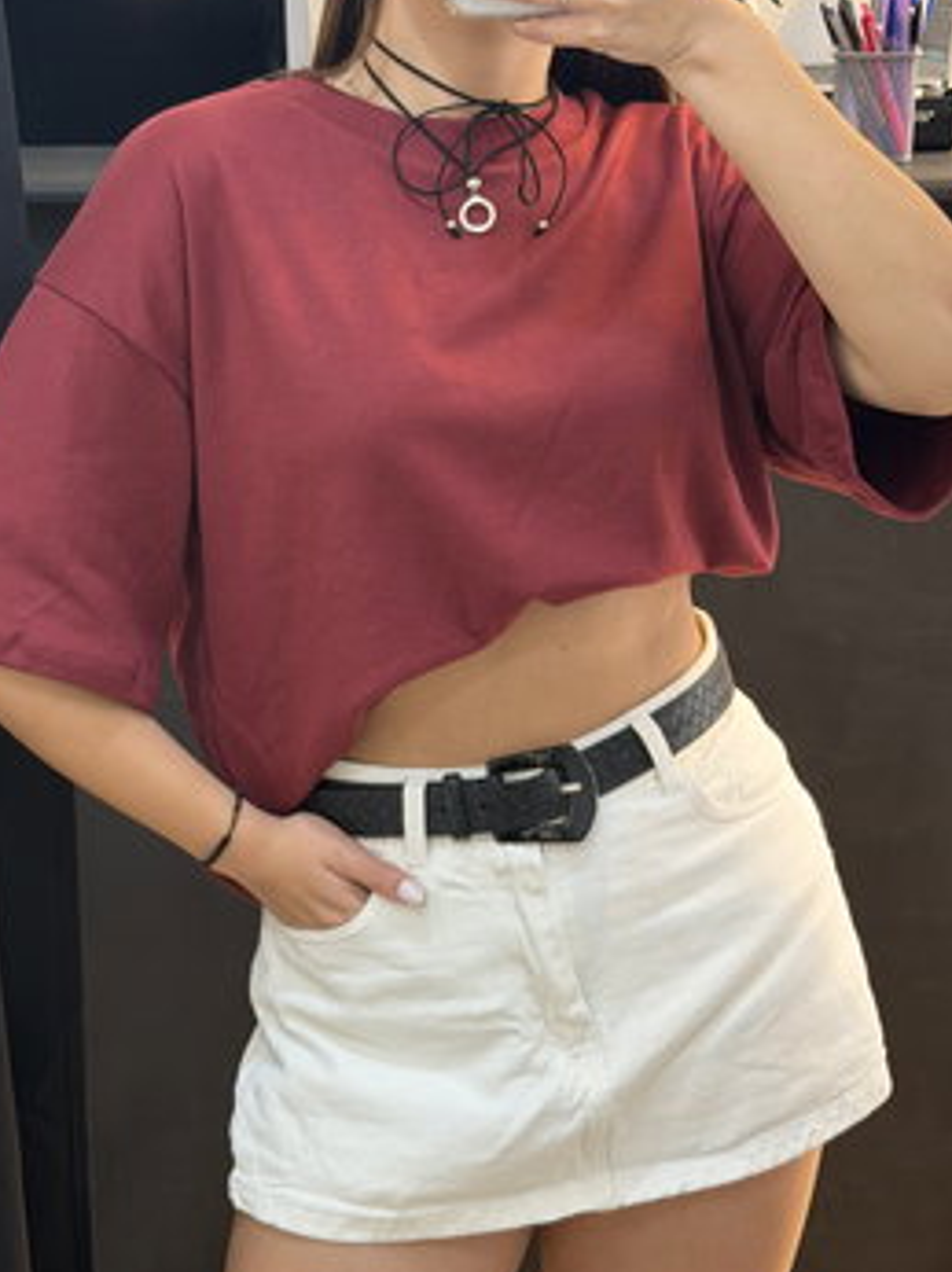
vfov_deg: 26.3
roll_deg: +0.5
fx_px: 2717
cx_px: 456
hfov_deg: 19.9
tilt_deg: -18.0
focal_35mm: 74
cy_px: 601
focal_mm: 6.76
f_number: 1.78
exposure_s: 1/50
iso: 80
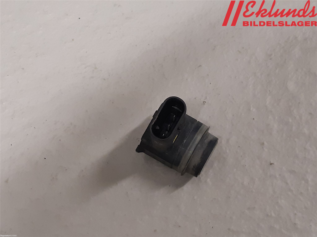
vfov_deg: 53.1
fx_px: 238
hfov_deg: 67.3
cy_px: 118
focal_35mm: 26
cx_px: 158
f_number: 1.7
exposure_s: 1/60
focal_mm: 3.93
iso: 160
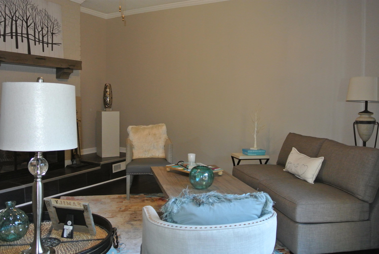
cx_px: 190
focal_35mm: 31
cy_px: 127
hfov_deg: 60.2
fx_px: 327
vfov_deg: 42.4
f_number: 3.8
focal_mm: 11.8
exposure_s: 1/60
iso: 800
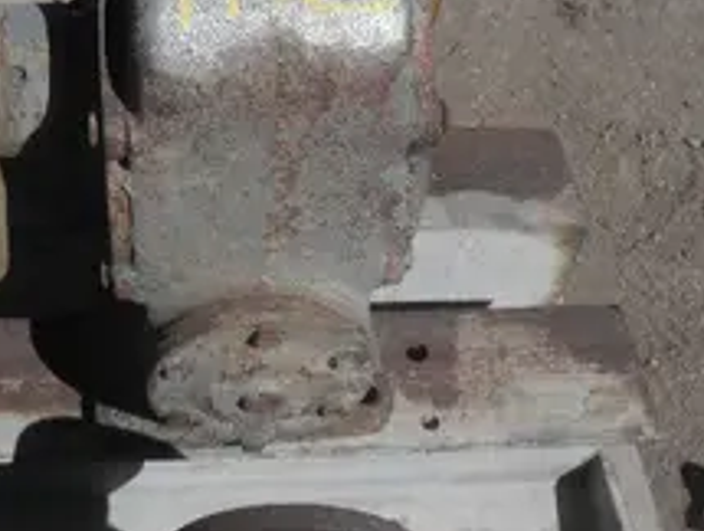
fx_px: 1059
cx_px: 223
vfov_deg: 27.6
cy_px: 115
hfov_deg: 36.3
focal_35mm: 52
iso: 64
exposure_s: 1/250
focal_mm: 5
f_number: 8.5
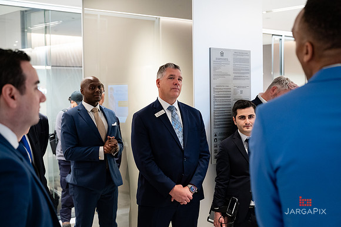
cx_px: 170
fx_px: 524
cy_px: 114
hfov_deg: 36.1
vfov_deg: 24.5
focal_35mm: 55
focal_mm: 55
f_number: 4
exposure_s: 1/200
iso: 3200
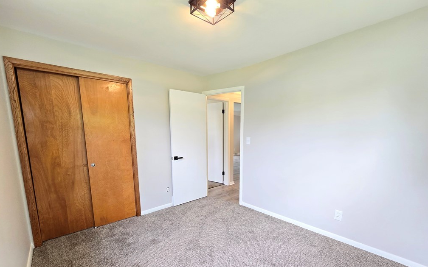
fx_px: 163
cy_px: 156
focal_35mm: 14
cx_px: 214
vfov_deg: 78.0
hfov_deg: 105.3
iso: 160
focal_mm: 2.2
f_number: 2.2
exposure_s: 1/60
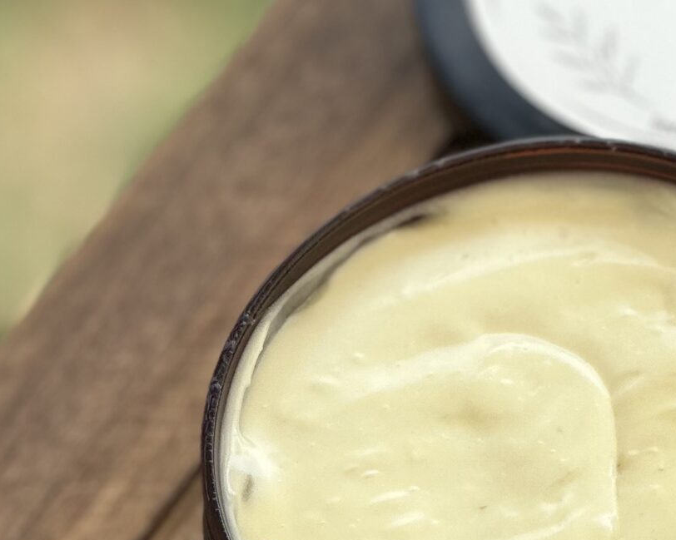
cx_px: 485
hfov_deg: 8.1
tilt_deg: -51.5
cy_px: 146
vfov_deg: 6.5
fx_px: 4740
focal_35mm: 237
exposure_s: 1/428
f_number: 2.8
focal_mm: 9
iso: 32
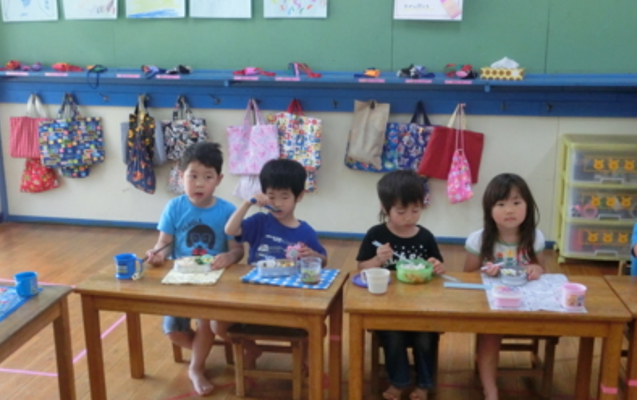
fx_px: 747
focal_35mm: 43
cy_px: 223
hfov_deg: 46.2
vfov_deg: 29.9
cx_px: 317
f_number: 4
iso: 500
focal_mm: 7.15
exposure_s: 1/125
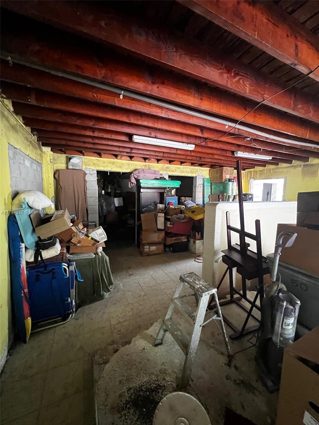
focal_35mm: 13
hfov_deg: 89.9
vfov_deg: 106.2
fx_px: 160
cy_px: 212
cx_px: 160
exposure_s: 1/40
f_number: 1.8
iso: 1000
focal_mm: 1.57
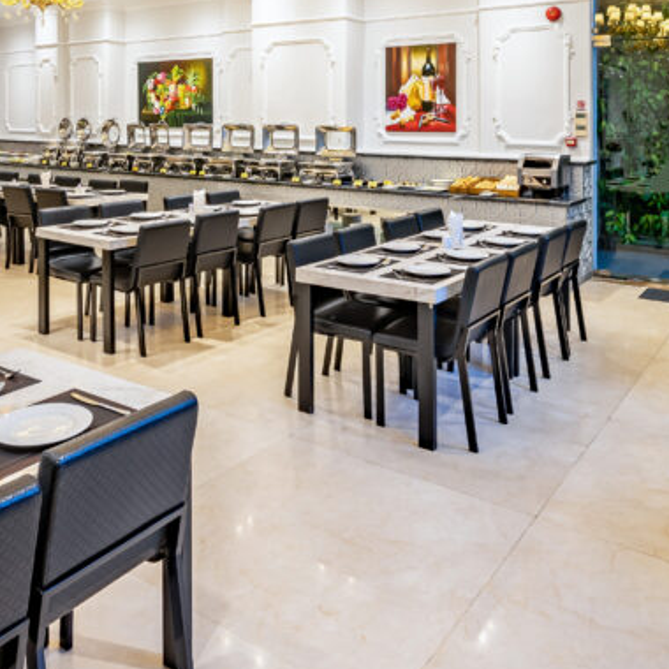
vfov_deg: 48.0
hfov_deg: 50.9
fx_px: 700
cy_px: 126
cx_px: 282
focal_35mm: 32
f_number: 10
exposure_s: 1/20
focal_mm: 14
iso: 200
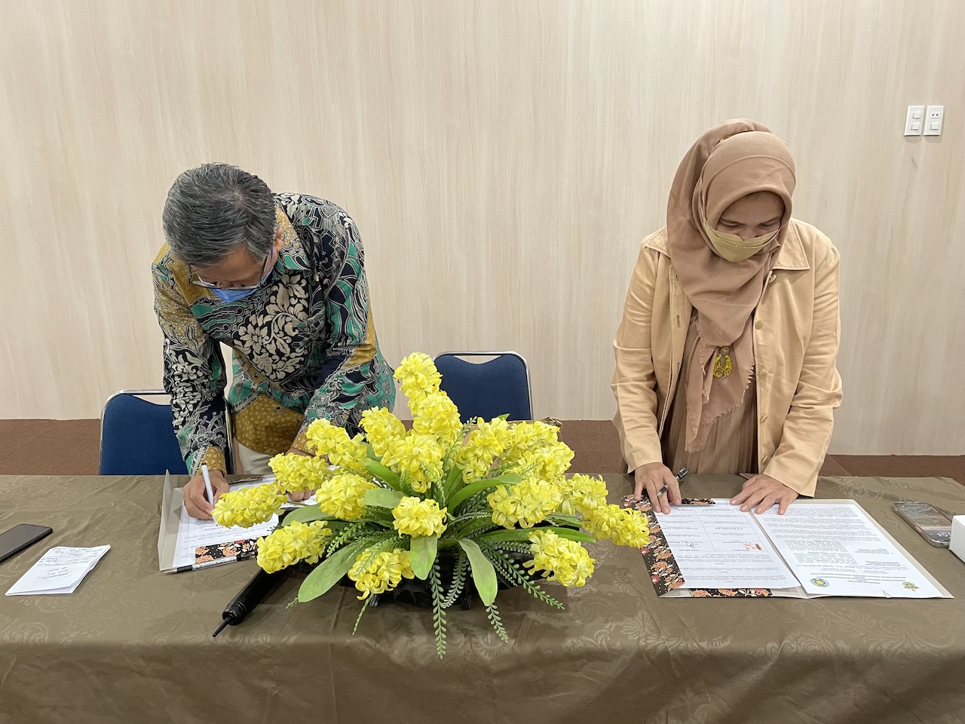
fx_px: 725
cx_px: 482
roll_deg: +0.3
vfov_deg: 53.1
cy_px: 362
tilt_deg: -16.3
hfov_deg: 67.3
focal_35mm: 26
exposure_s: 1/50
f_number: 1.6
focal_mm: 4.2
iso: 250
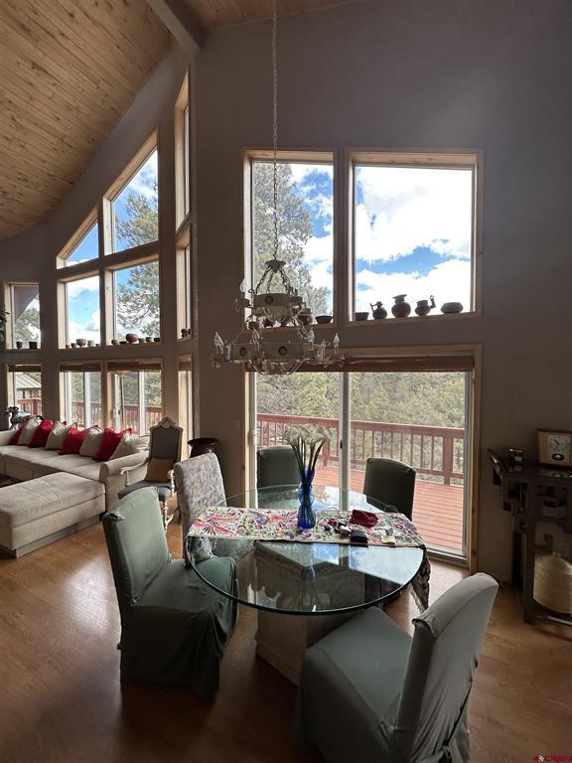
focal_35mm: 14
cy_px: 382
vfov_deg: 102.1
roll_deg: +1.0
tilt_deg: -0.9
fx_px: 308
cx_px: 286
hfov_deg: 85.7
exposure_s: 1/113
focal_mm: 2.22
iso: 40
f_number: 2.2
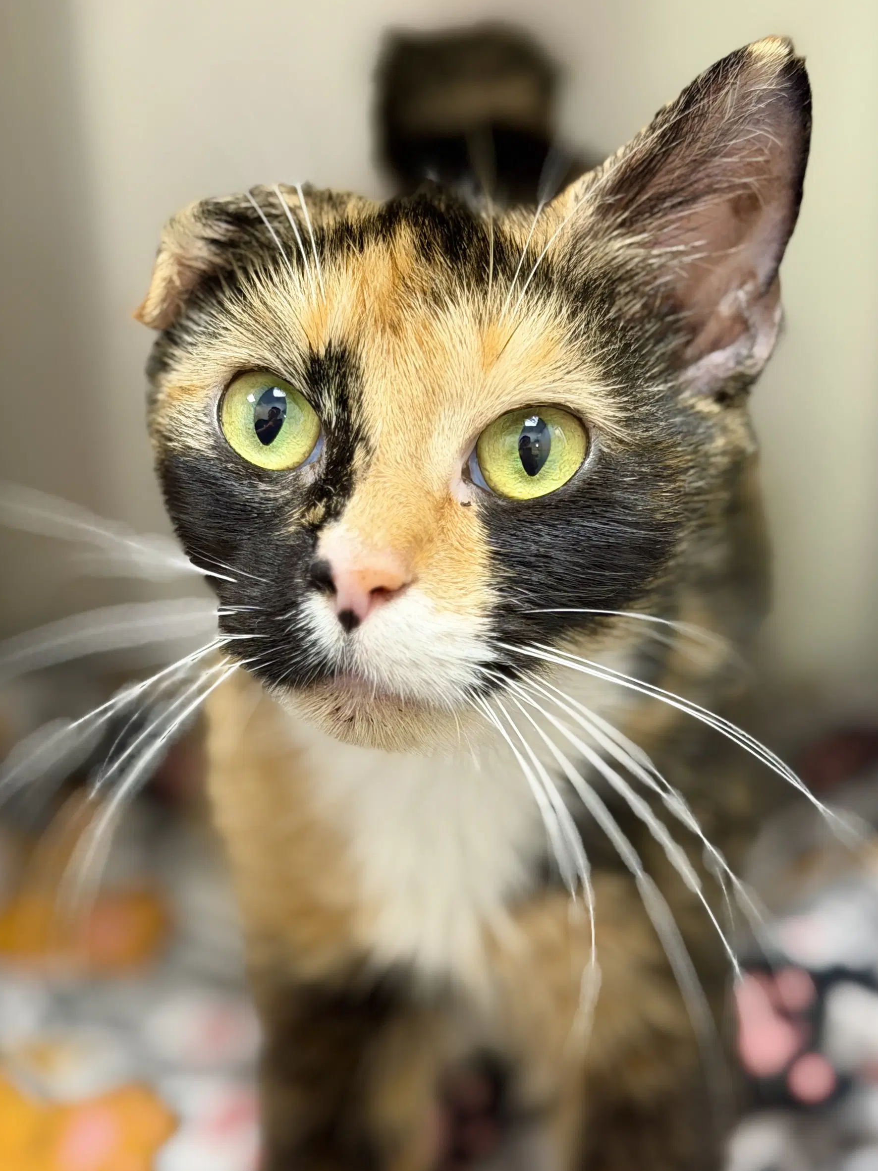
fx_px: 1759
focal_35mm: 52
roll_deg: +0.4
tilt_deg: -13.5
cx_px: 448
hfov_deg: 28.0
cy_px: 563
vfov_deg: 36.8
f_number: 1.78
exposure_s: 1/60
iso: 250
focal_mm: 6.76
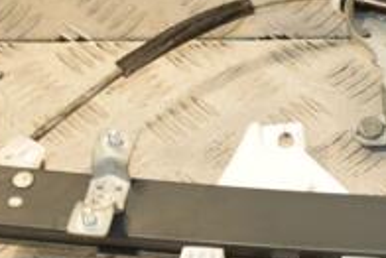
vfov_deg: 9.4
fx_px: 1577
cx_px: 498
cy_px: 130
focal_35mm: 147
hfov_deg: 13.5
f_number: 7.1
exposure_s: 1/200
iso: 800
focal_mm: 32
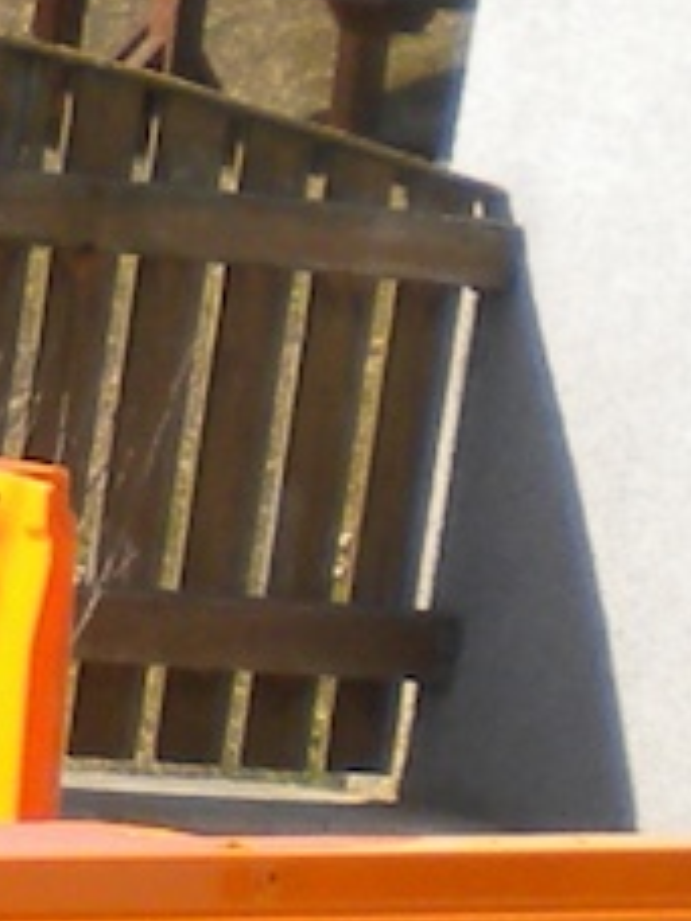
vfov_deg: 6.7
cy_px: 1006
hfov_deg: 4.7
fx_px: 7852
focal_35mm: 295
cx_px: -1798
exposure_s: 1/452
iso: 80
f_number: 4.6
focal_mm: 6.3
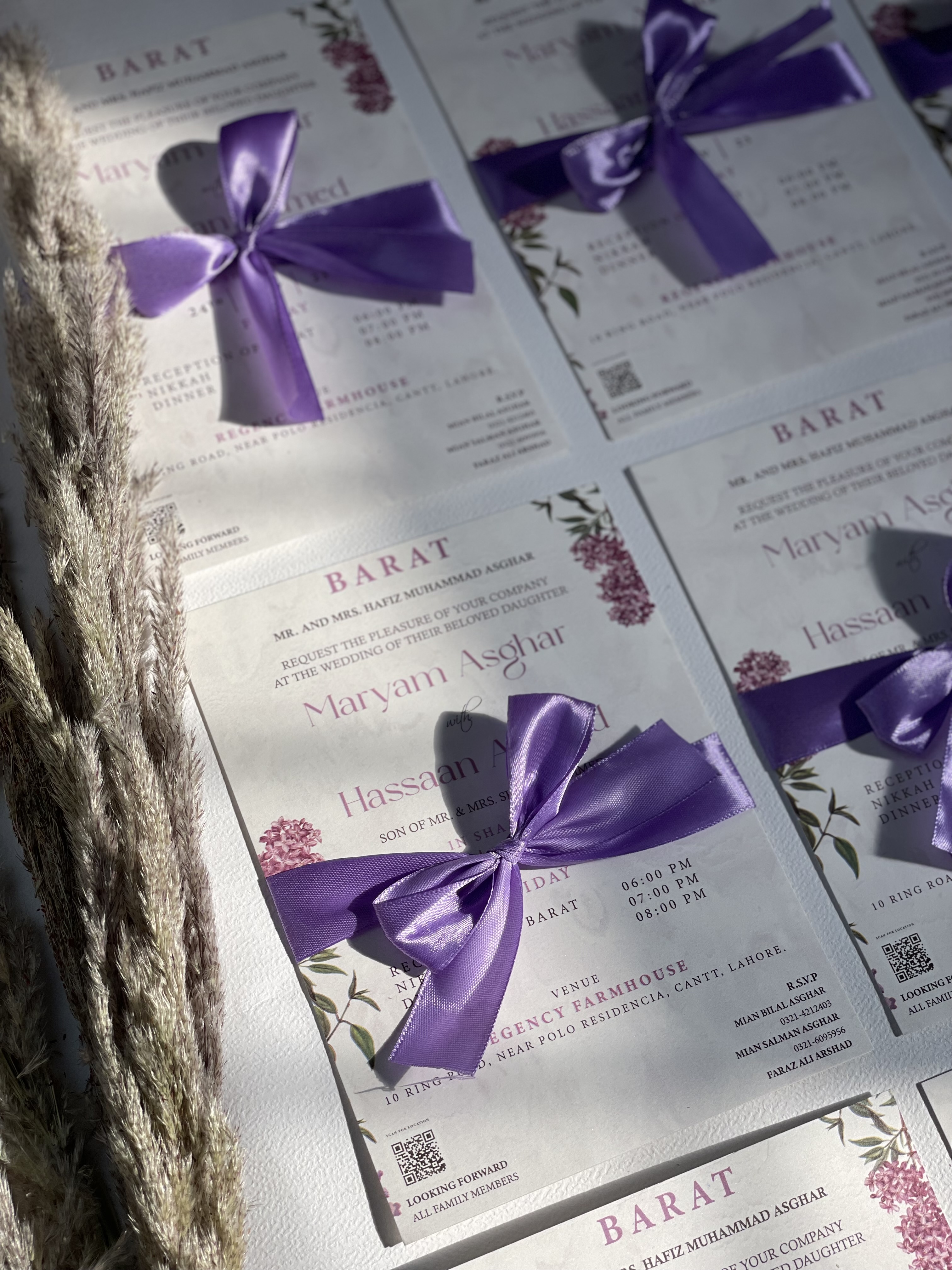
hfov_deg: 28.0
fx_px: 1907
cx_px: 476
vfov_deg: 36.8
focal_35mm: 52
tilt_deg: -65.4
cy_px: 635
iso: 25
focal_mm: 6
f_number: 2
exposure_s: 1/122
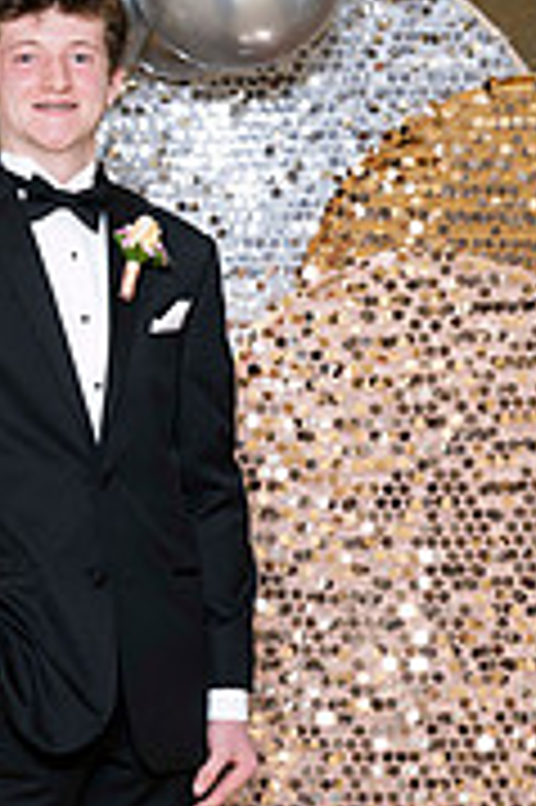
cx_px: 122
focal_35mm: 176
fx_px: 3938
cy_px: 531
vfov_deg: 11.7
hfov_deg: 7.8
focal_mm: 70
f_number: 5.6
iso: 250
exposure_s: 1/200
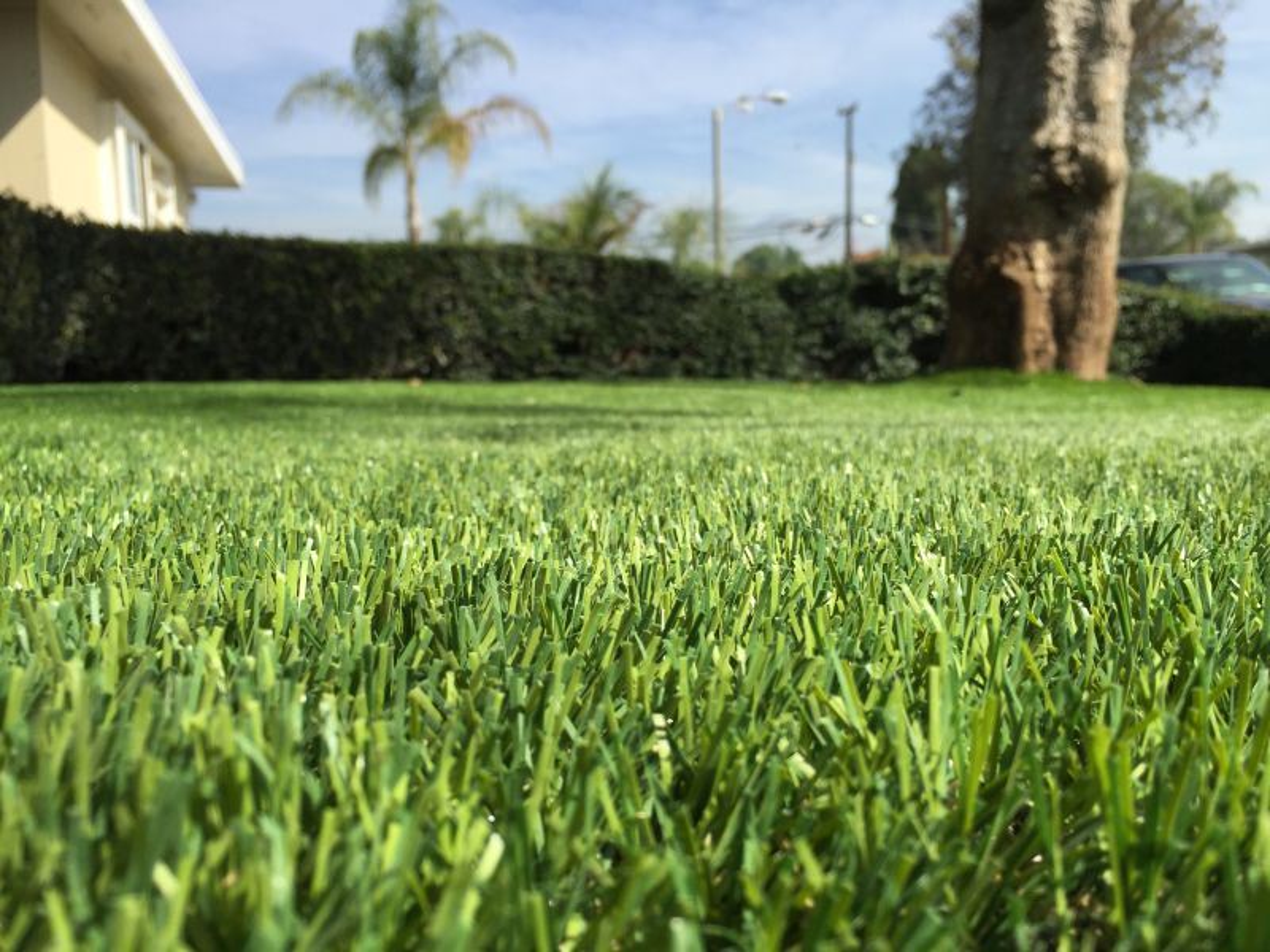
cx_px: 635
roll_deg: +1.6
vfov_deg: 48.2
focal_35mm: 29
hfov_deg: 61.7
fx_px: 1064
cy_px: 476
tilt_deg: -5.4
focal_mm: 4.15
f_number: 2.2
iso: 32
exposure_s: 1/1522
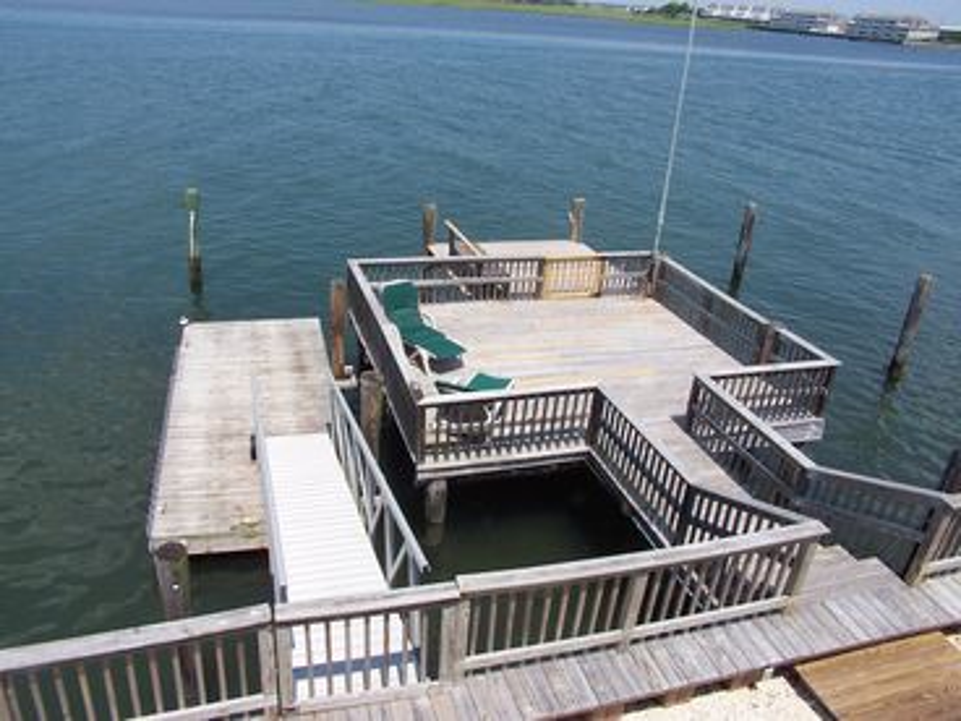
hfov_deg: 49.0
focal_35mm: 38
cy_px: 360
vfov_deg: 37.7
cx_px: 480
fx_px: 1055
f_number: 5.6
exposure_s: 1/350
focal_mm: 6.3
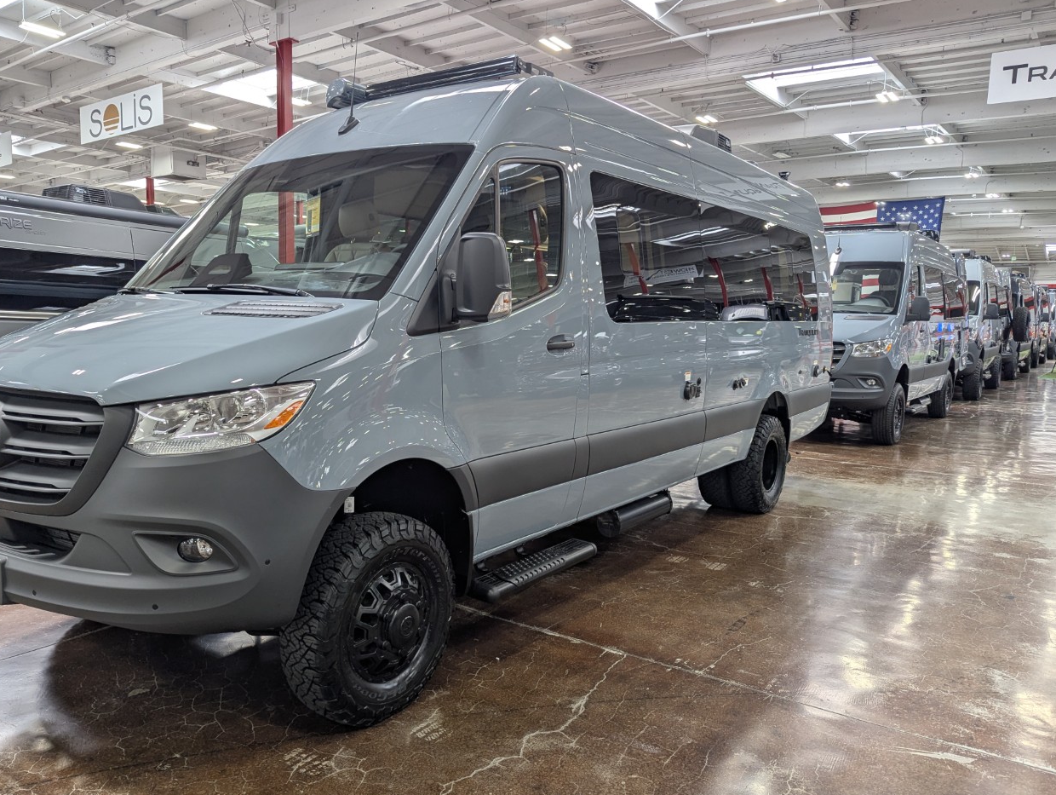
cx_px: 473
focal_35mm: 27
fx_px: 825
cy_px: 409
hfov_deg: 65.1
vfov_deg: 51.4
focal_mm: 6.81
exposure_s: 1/72.1
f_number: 1.85
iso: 58
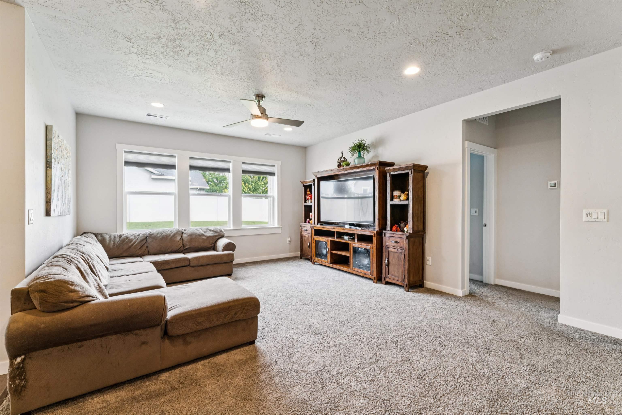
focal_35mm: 16
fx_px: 273
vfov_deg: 74.4
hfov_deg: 97.5
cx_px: 311
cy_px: 208
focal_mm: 15.8
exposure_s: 1/6
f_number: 13
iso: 400
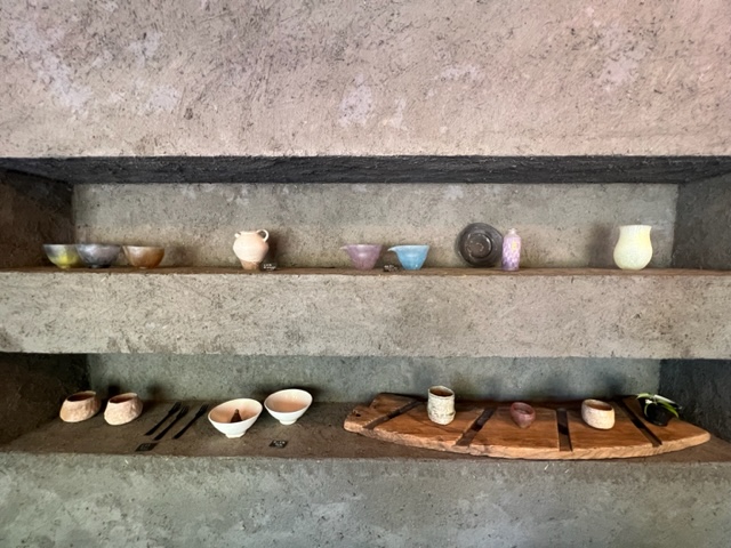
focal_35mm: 13
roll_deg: -0.1
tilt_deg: -5.9
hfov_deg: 106.2
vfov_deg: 89.9
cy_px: 274
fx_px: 275
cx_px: 366
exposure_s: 1/60
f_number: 1.8
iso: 320
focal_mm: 1.57
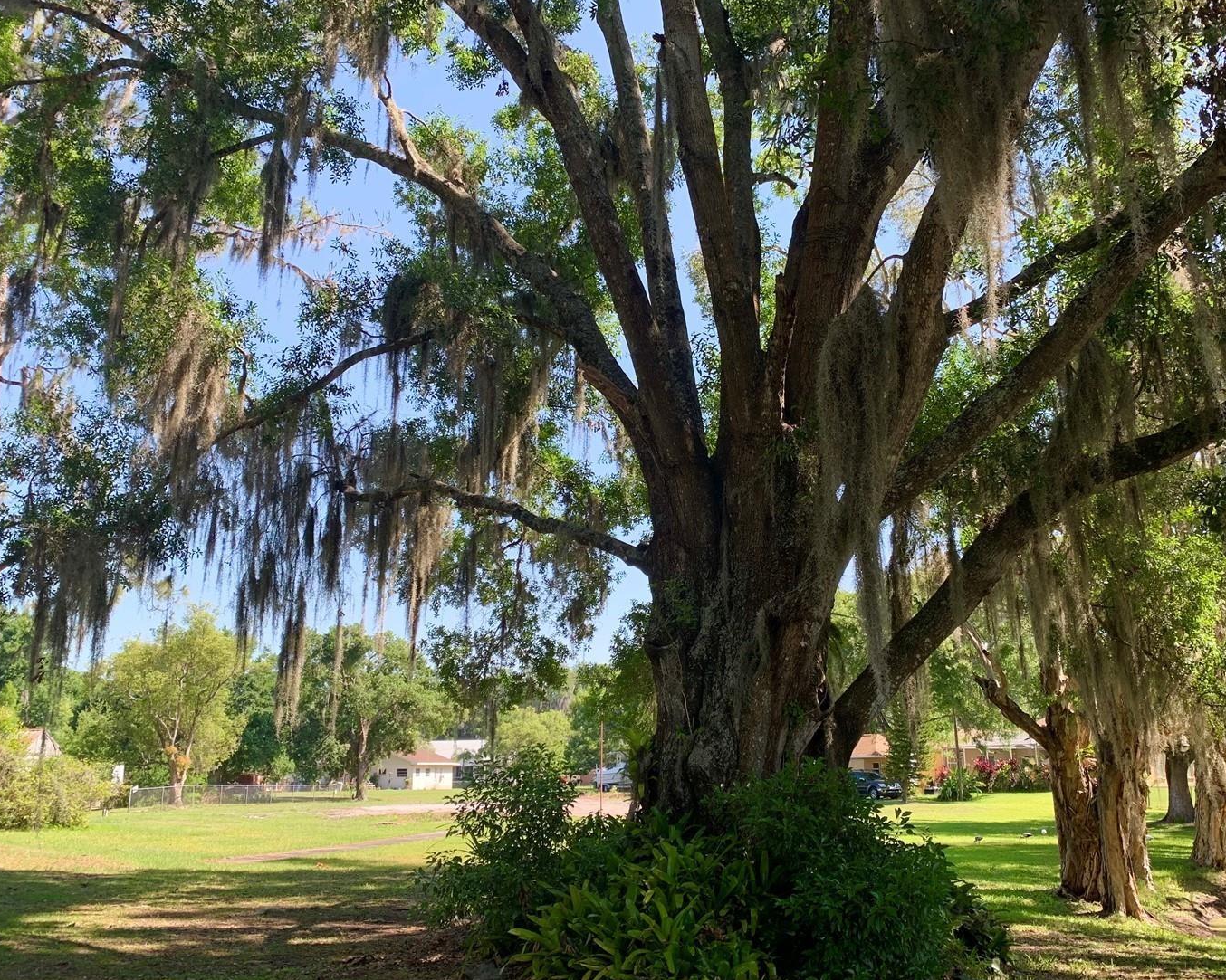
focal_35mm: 30
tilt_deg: +15.5
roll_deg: +1.1
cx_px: 654
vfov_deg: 48.5
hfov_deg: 58.7
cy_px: 497
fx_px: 1088
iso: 25
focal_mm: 4.25
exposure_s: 1/381
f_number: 1.8
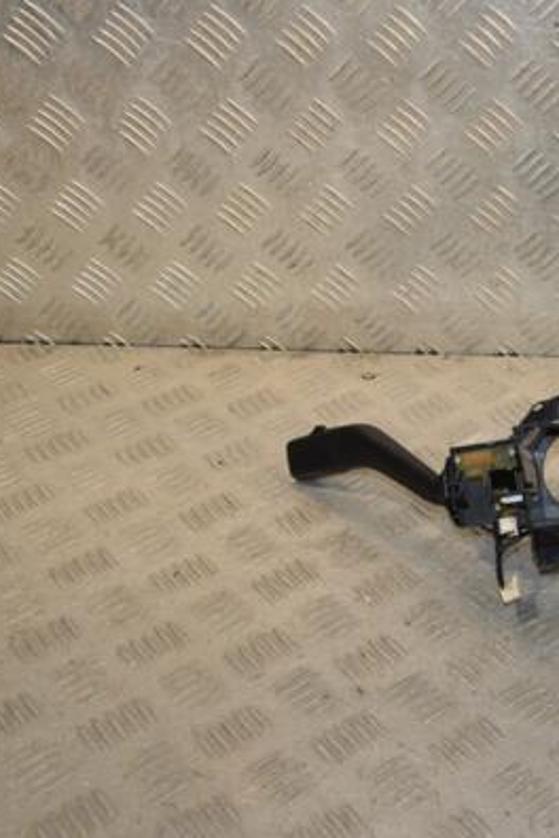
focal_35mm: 57
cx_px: 555
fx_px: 1322
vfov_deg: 35.2
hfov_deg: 23.0
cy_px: 419
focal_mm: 25
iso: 800
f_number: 8
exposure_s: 1/200
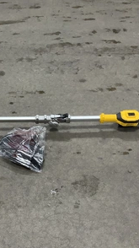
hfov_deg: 27.2
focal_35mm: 43
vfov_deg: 47.4
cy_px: 123
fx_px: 282
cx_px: 29
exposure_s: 1/40
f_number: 1.8
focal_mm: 3
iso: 250
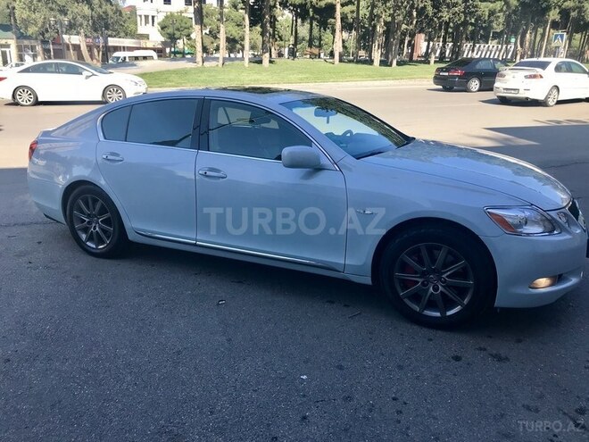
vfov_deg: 49.7
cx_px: 294
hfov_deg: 63.4
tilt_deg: -17.5
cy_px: 221
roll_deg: -2.2
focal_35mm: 28
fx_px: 476
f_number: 1.8
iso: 20
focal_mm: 3.99
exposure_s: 1/833
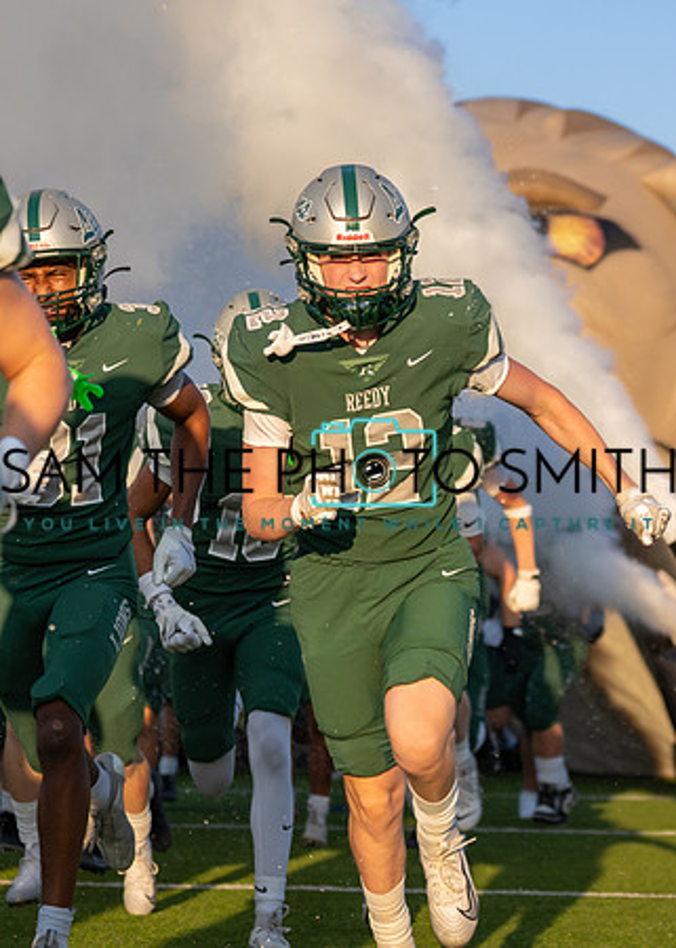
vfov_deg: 15.7
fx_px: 3425
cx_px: 404
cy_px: 363
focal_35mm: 127
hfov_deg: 11.3
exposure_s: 1/1600
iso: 160
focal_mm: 70
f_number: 2.8
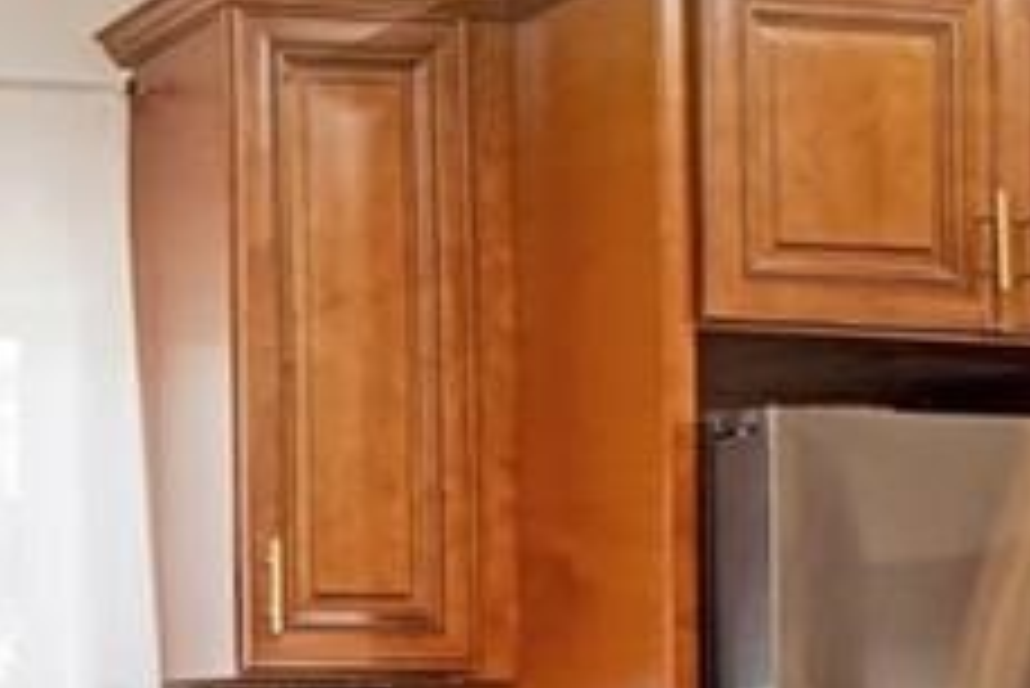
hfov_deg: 19.6
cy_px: 944
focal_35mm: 71
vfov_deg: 17.7
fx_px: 2033
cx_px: -904
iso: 500
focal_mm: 10.6
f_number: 8
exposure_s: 1/4
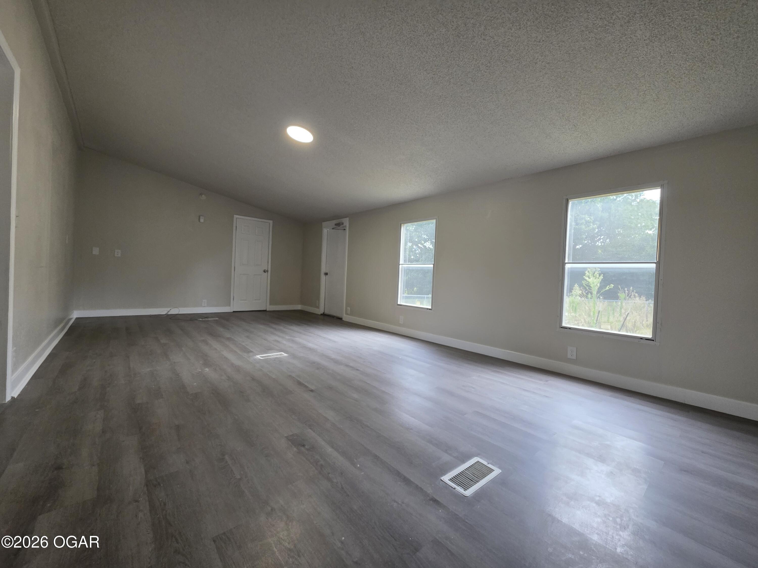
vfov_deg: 89.9
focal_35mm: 13
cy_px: 284
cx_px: 379
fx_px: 285
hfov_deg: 106.2
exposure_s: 1/120
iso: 200
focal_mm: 2.2
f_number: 1.9
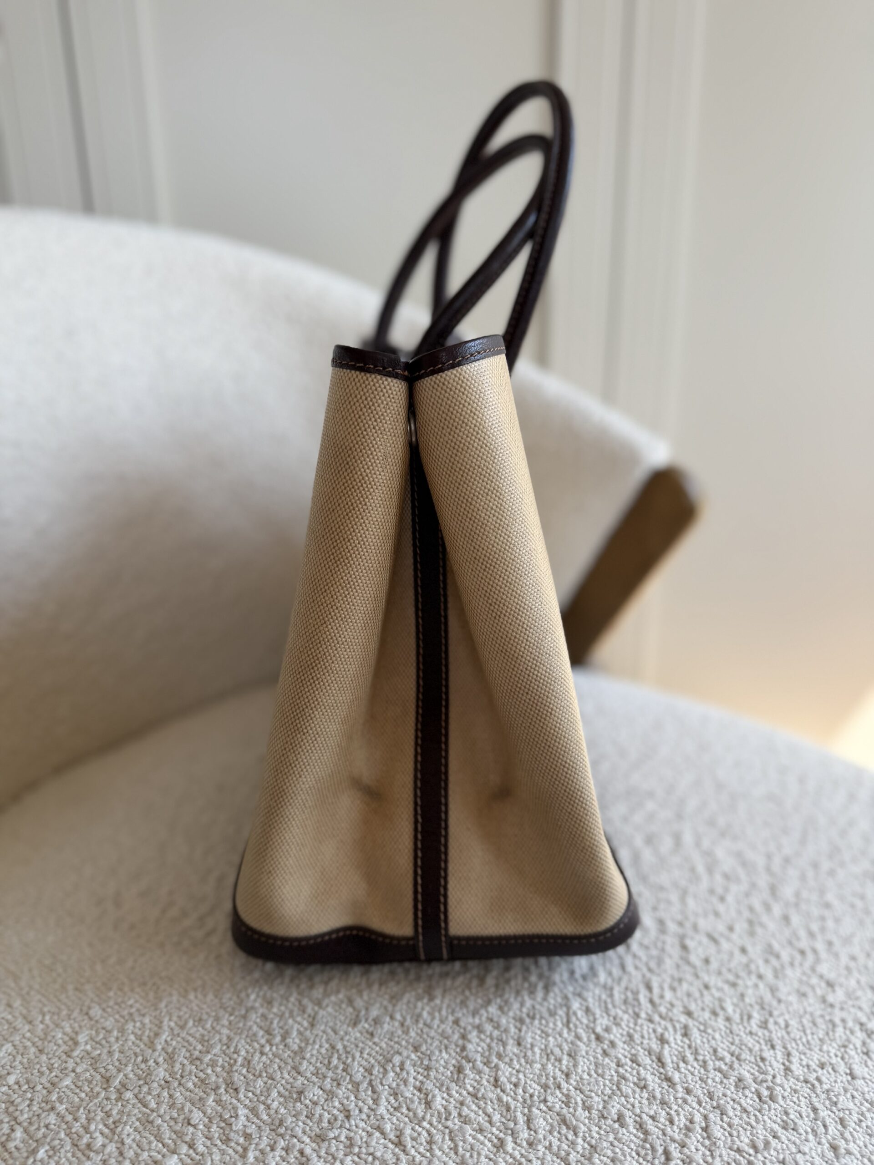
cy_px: 582
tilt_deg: -19.4
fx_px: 808
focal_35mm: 24
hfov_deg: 56.8
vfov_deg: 71.6
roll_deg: +0.3
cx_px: 437
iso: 80
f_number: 1.78
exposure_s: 1/318
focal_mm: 6.76
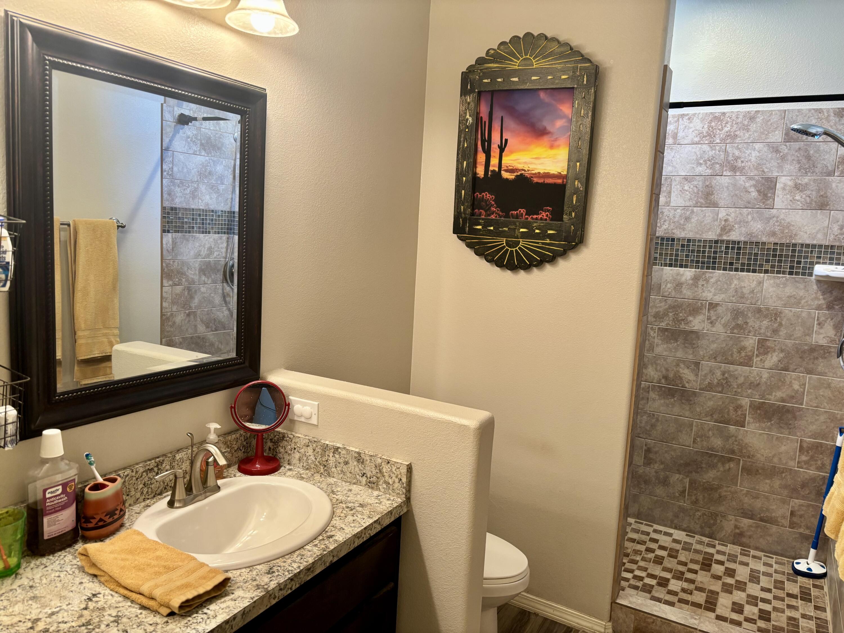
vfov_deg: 53.1
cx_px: 422
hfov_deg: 67.3
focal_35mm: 26
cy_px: 316
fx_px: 634
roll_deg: -2.8
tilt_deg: -7.6
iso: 160
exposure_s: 1/60
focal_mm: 5.96
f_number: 1.6
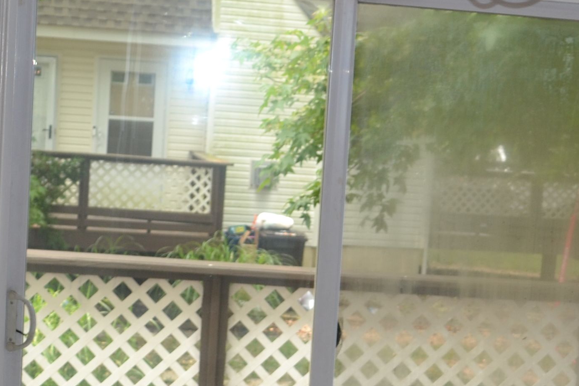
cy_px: 312
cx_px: 453
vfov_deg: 13.6
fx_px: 1609
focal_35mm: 100
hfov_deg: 20.2
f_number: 4
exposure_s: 1/125
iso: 160
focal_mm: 20
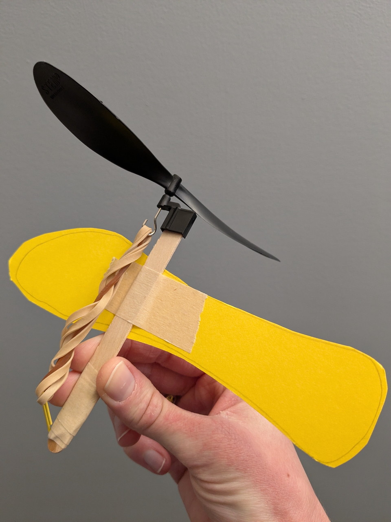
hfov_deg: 51.4
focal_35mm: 27
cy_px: 261
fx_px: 407
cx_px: 196
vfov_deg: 65.3
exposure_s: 1/40
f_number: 1.73
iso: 252
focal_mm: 4.38
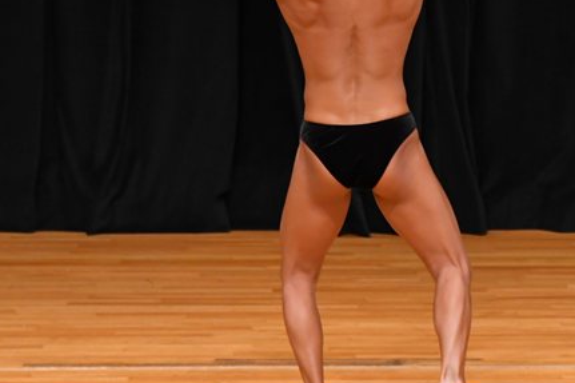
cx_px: 464
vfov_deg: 2.5
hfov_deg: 3.8
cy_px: 145
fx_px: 8605
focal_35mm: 539
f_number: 5.6
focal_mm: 200
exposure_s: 1/400
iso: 3200
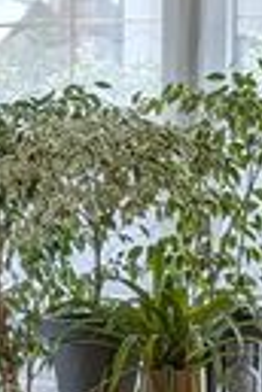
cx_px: -294
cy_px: 270
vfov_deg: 10.6
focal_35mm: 194
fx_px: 2118
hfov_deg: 6.8
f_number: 1.68
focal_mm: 6.9
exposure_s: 1/459
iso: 19
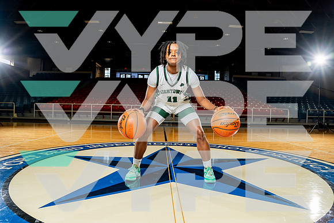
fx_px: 223
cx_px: 167
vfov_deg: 53.2
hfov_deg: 73.7
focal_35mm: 24
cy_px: 112
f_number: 5.6
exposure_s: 1/250
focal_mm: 24
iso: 640
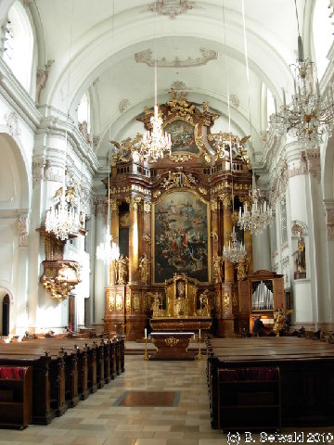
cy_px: 222
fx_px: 489
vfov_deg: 49.0
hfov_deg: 37.7
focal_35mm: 38
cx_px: 167
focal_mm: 6.3
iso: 79
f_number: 2.9
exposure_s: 1/9.5
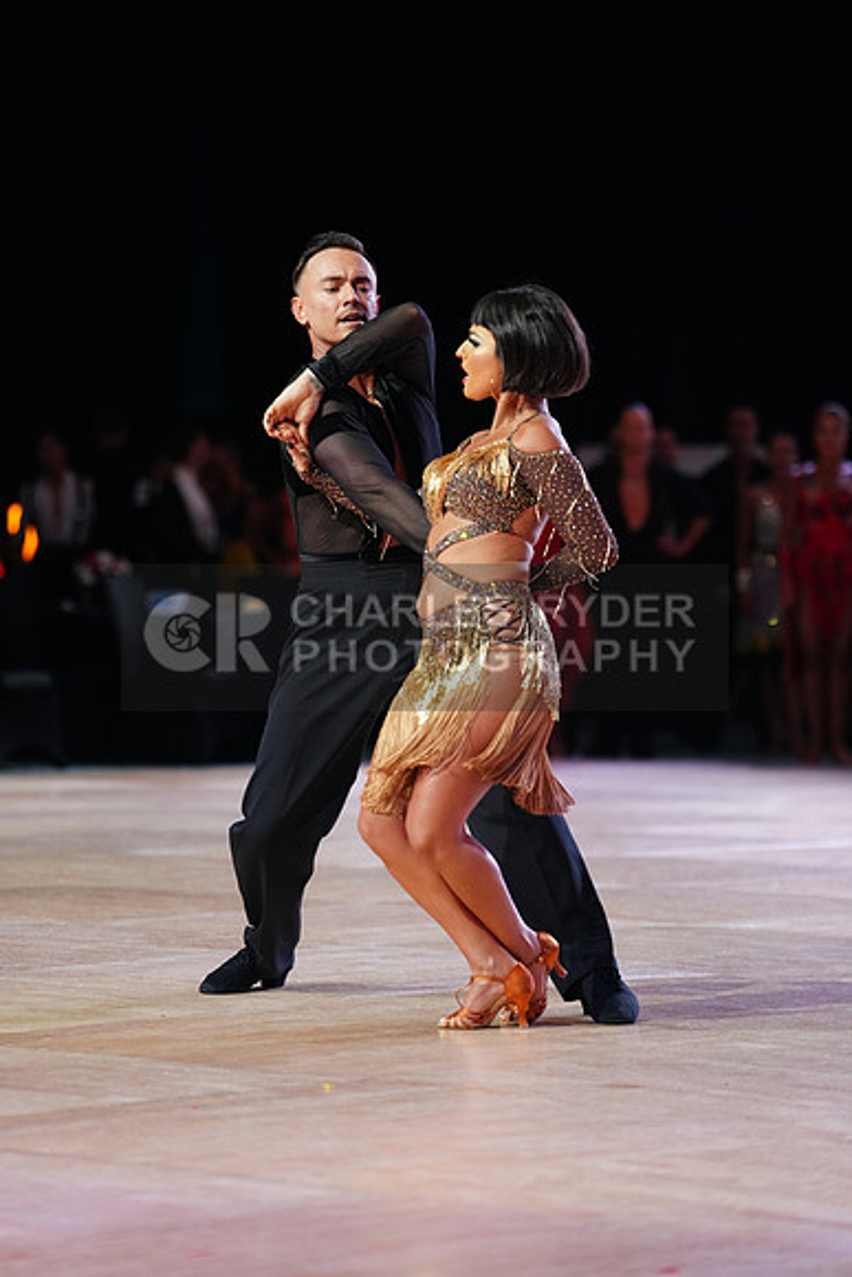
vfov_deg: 14.5
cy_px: 638
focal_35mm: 141
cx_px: 426
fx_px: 5002
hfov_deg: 9.7
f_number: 2.8
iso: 2000
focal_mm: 141
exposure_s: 1/500
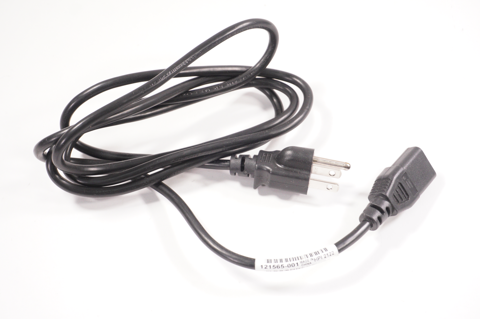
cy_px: 160
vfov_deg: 21.0
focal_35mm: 64
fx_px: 859
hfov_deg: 31.2
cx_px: 240
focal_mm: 43
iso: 1600
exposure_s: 1/250
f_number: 5.6
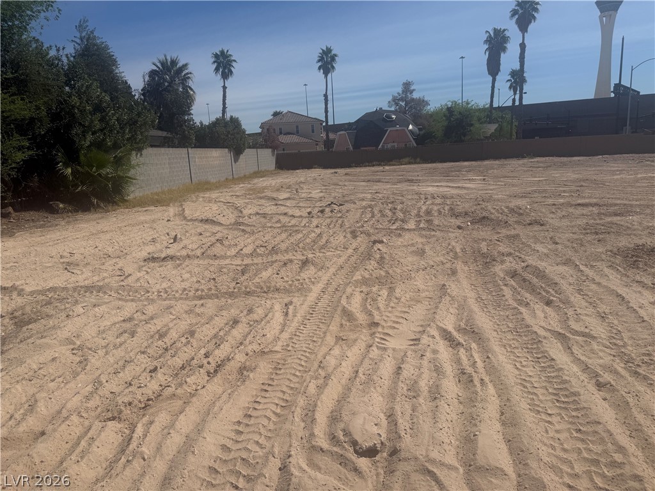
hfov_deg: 71.6
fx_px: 454
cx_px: 328
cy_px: 246
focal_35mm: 24
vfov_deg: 56.8
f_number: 1.78
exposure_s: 1/11905
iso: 80
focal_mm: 6.76
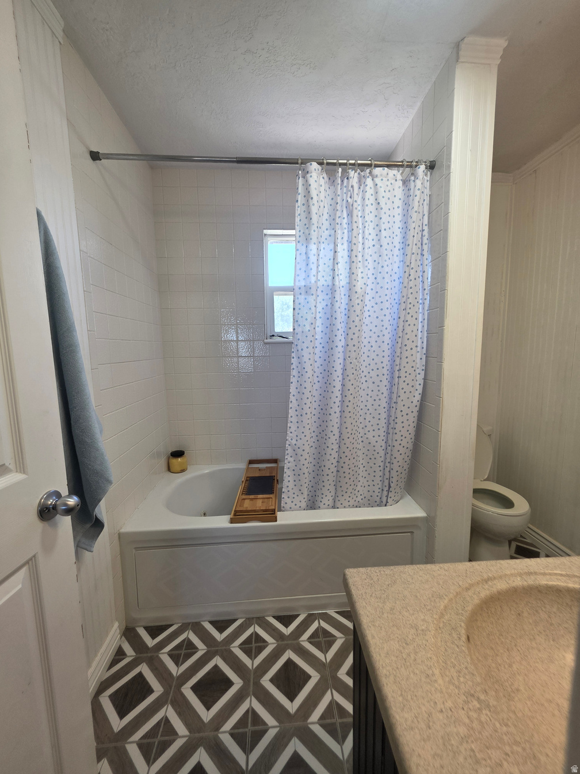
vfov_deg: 106.2
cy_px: 387
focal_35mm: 13
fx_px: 290
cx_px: 290
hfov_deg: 89.9
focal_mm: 2.2
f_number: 1.9
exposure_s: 1/120
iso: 64
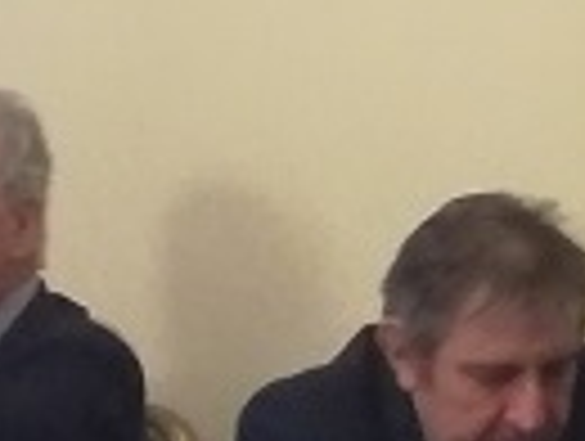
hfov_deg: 8.0
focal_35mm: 247
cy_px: 331
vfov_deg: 6.0
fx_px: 4182
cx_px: 171
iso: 500
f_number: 2
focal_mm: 3.79
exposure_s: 1/20
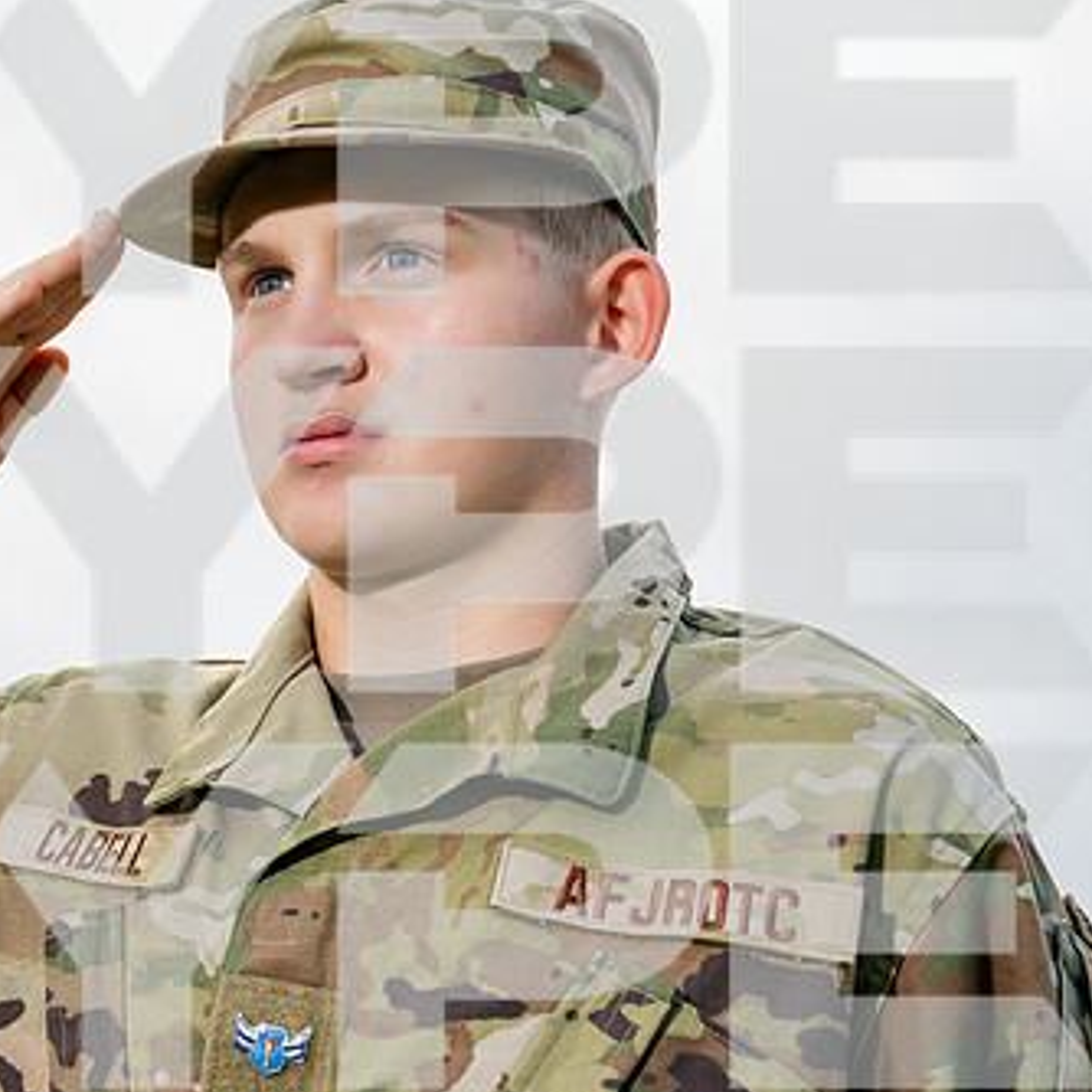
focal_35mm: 87
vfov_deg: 19.9
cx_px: 284
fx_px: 3105
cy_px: 521
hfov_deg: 19.8
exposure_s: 1/250
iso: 320
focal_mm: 59
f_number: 10
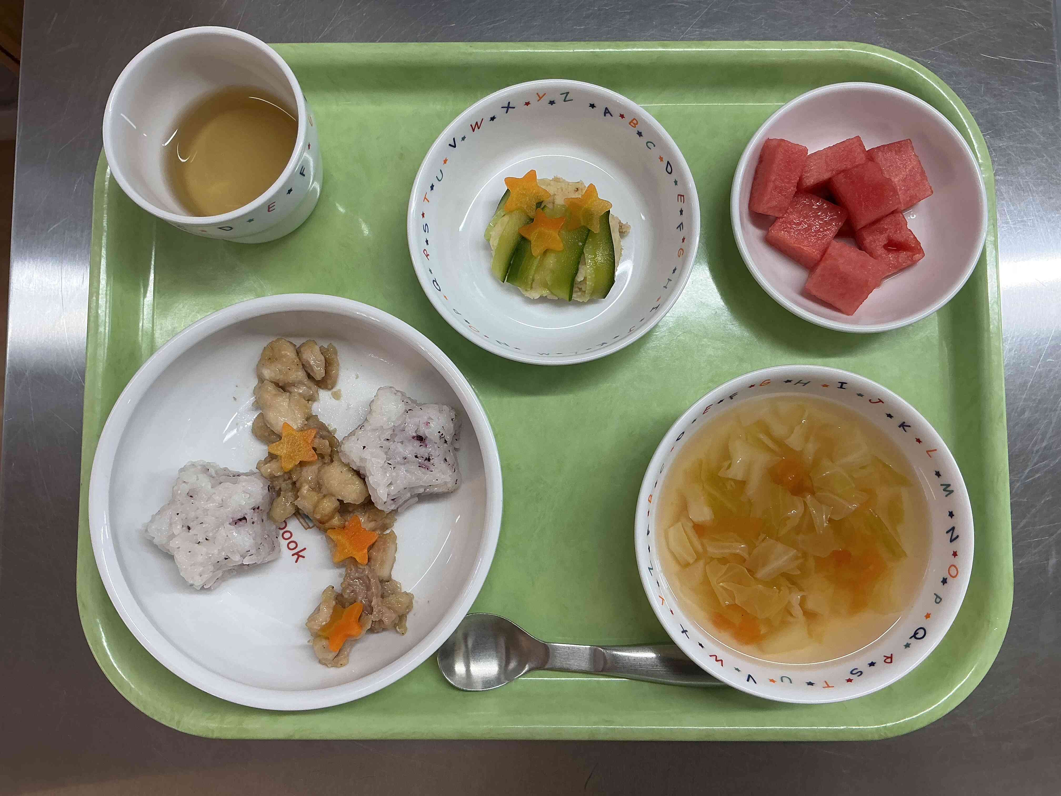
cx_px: 530
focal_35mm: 29
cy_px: 398
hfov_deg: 61.7
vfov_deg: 48.2
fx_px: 889
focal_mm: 3
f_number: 1.8
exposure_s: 1/100
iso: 40
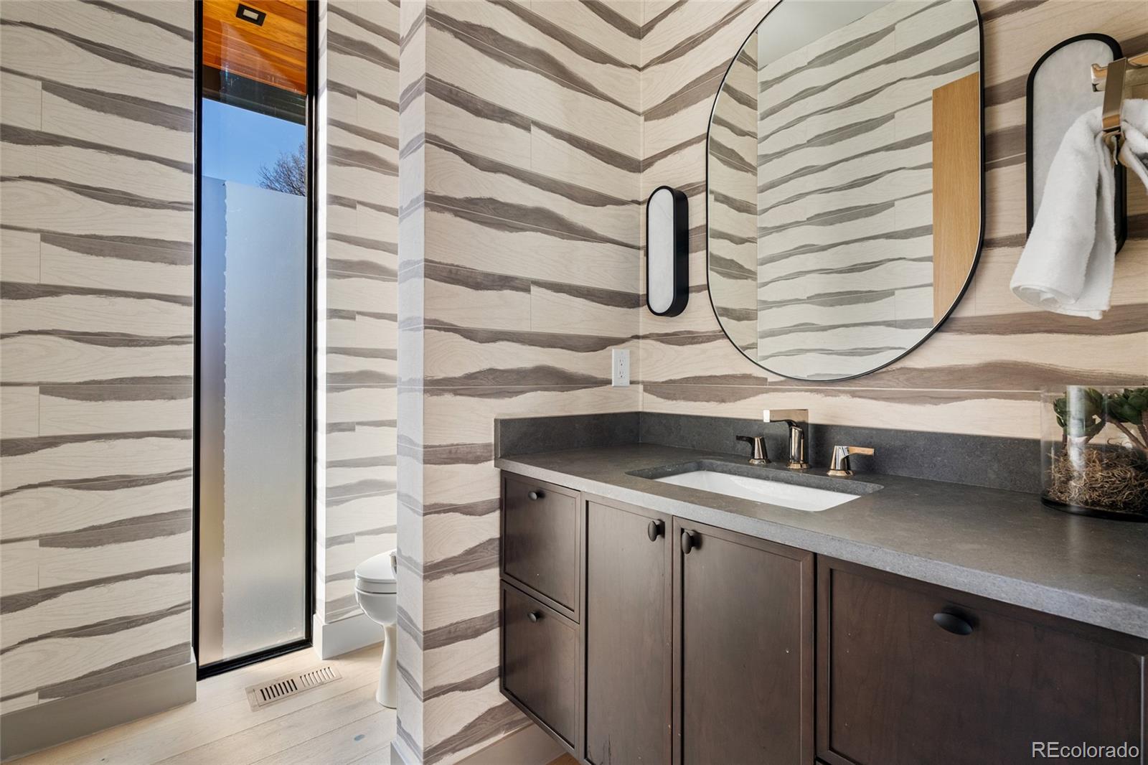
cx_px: 574
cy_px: 382
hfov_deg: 96.7
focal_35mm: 16
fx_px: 510
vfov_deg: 73.7
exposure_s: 1/100
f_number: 8
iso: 200
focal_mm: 16
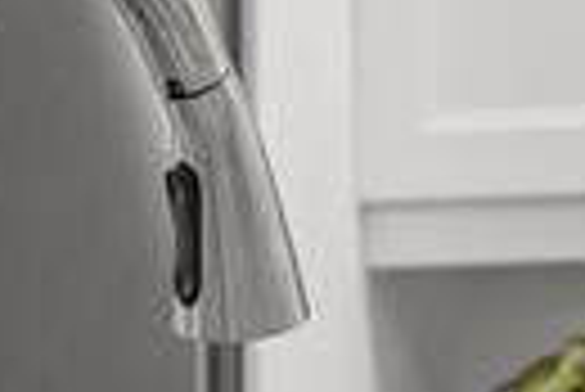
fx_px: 3075
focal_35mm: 189
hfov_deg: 10.8
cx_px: 544
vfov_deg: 7.2
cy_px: 523
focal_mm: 24
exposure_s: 1/160
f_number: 4
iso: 1000
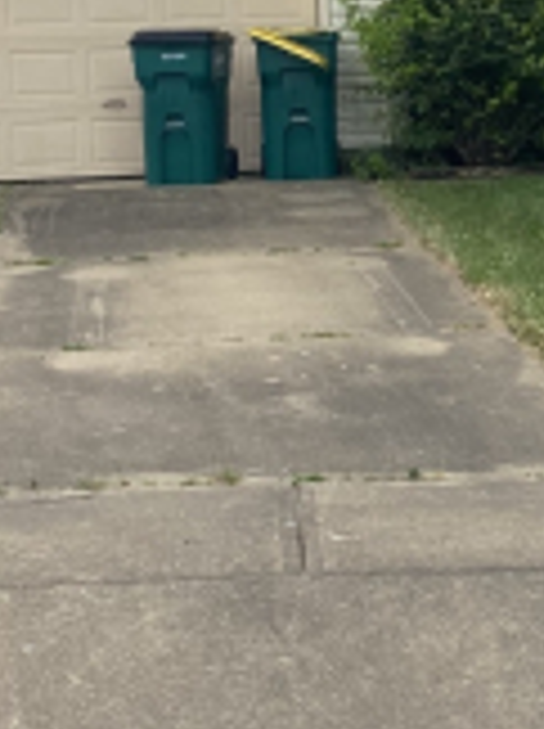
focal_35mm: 107
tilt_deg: -1.8
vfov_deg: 18.2
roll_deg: +3.3
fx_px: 2248
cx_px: 409
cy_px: 124
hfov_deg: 13.7
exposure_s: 1/2222
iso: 32
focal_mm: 4.25
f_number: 1.8
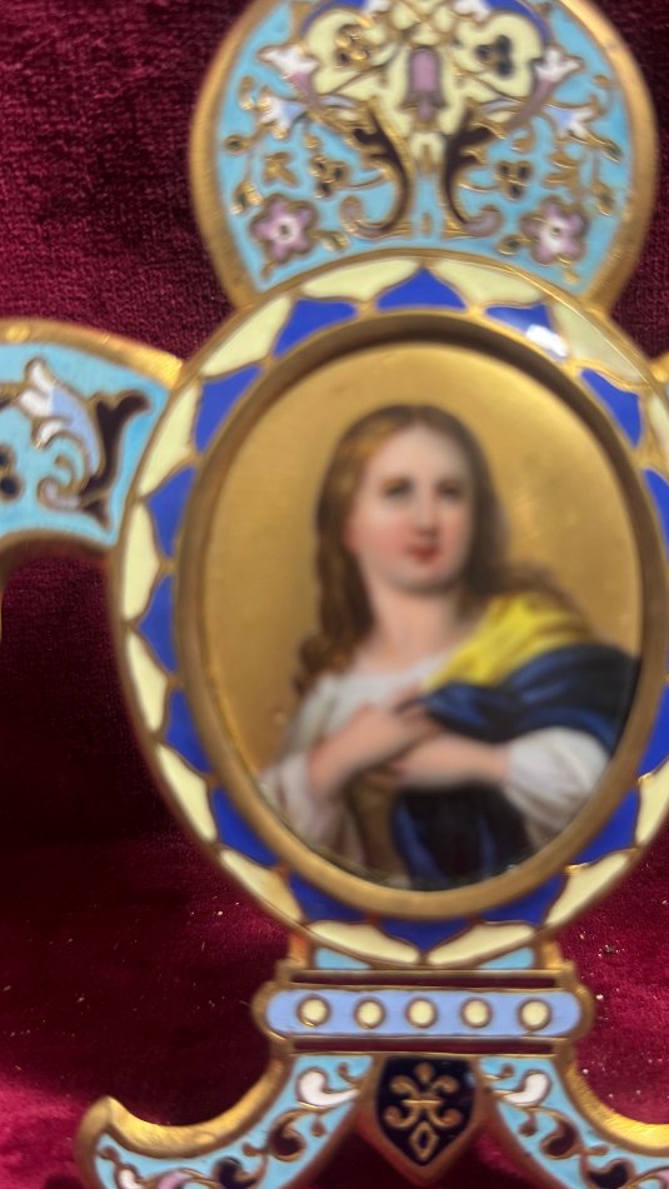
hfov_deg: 35.4
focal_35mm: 33
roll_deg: +2.1
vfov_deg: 59.4
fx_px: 1041
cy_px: 650
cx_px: 424
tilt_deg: -21.2
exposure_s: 1/50
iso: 250
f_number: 1.78
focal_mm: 6.76
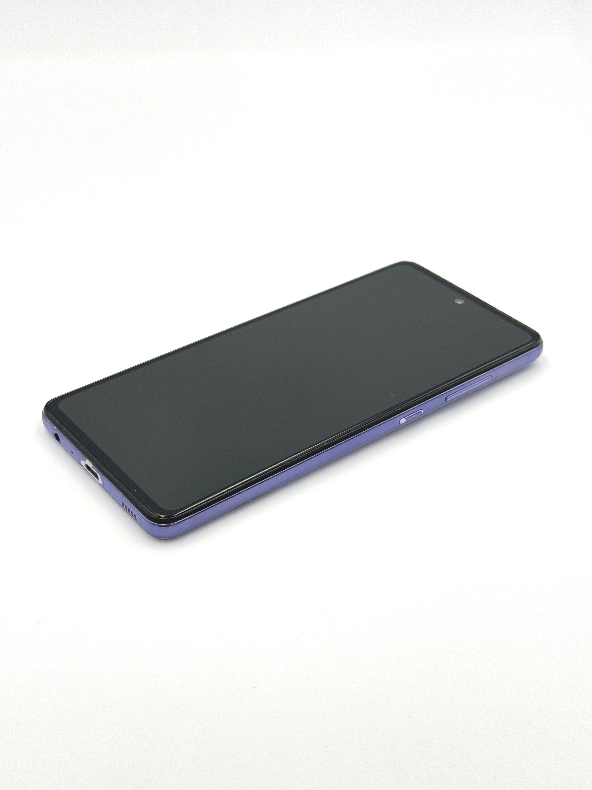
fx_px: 1095
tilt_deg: -35.8
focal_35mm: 48
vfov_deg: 39.7
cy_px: 395
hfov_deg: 30.3
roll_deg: -1.4
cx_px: 296
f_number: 1.78
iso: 64
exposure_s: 1/404
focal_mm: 6.76
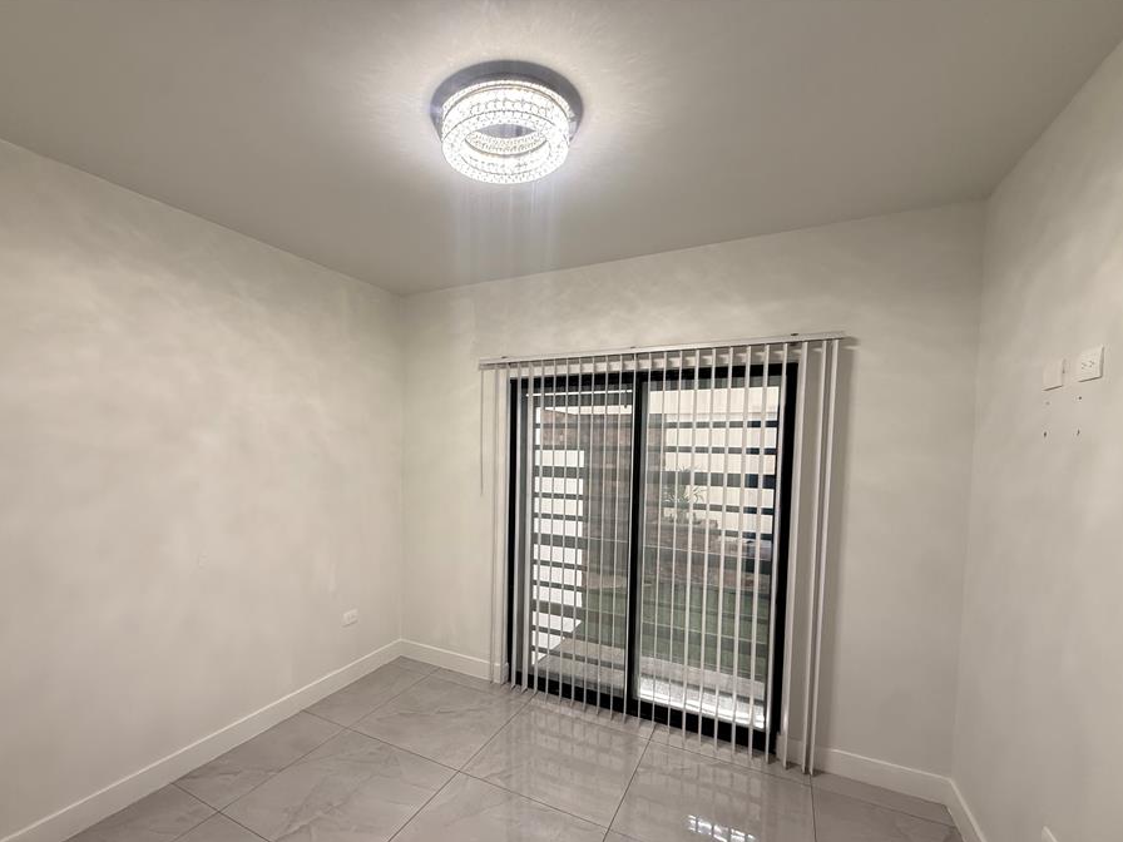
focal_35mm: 16
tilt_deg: -2.6
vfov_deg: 77.8
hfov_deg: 94.1
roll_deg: -0.9
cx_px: 500
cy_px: 474
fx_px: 519
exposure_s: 1/60
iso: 200
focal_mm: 2.22
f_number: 2.2
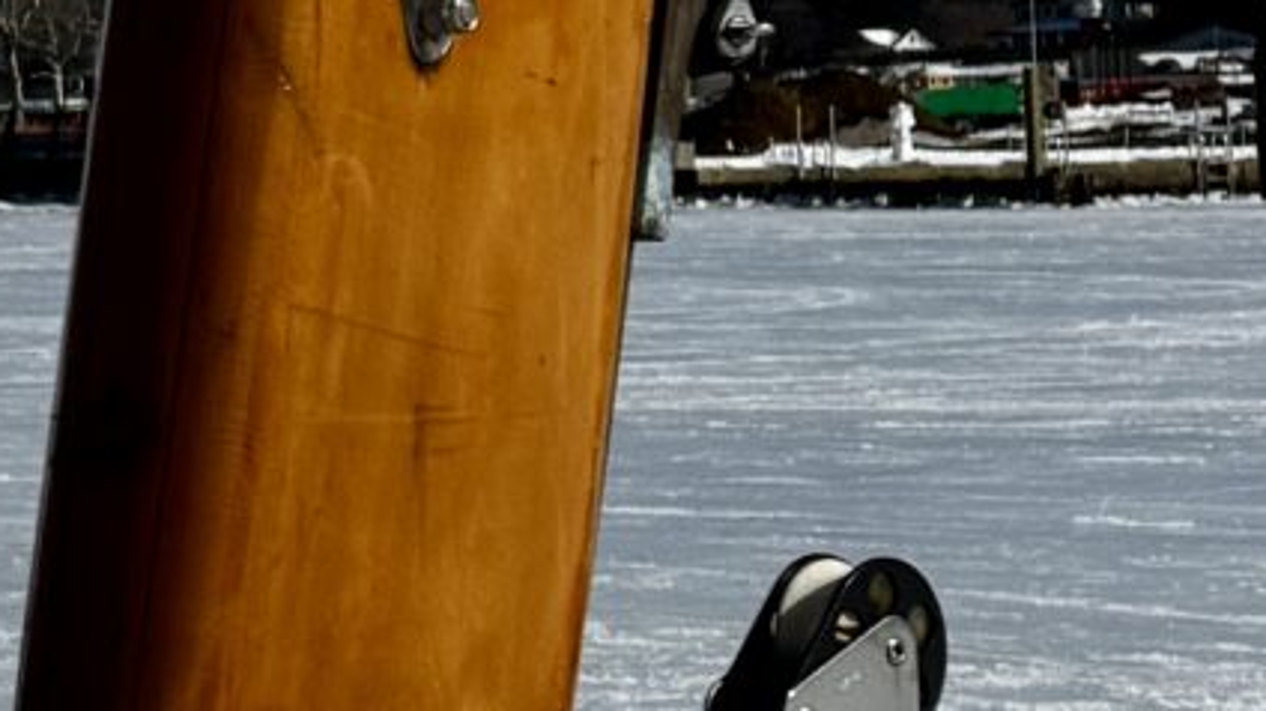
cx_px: -2045
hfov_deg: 10.9
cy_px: -78
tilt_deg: +2.1
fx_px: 5301
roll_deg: +2.1
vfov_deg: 7.6
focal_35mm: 158
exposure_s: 1/12346
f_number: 1.78
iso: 64
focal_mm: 6.76
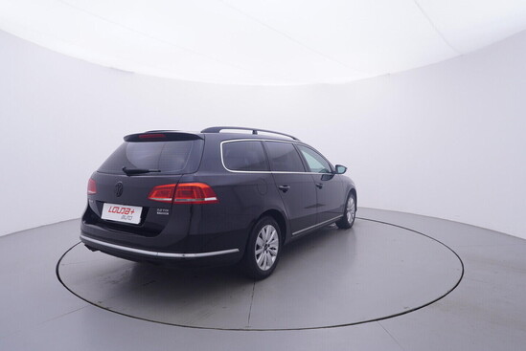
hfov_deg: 77.3
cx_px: 263
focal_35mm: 22
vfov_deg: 56.2
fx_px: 329
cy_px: 176
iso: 200
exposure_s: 1/80
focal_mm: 15
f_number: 5
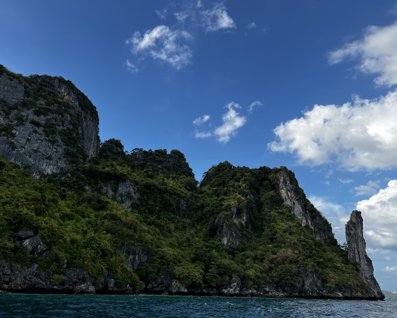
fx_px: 329
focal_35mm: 28
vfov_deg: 51.5
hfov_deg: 62.2
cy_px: 163
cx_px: 190
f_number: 1.5
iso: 50
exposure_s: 1/2513
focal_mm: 5.7
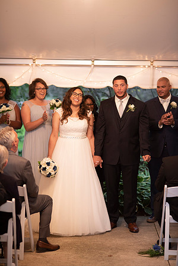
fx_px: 630
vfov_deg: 23.9
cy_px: 133
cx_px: 89
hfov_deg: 16.1
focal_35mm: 85
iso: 500
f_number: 2
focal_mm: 85
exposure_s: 1/160
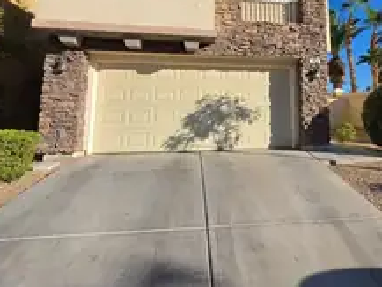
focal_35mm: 24
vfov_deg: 54.5
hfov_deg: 69.4
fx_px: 265
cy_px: 76
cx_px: 257
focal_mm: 2.2
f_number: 1.9
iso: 32
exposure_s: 1/2066
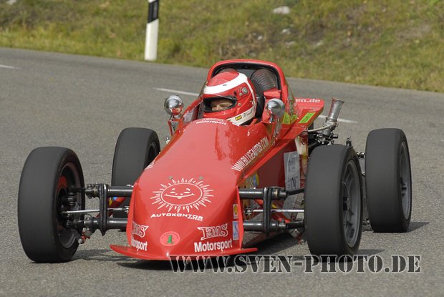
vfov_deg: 4.6
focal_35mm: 300
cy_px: 148
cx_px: 222
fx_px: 3704
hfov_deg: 6.9
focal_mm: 200
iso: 250
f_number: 7.1
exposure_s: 1/1250
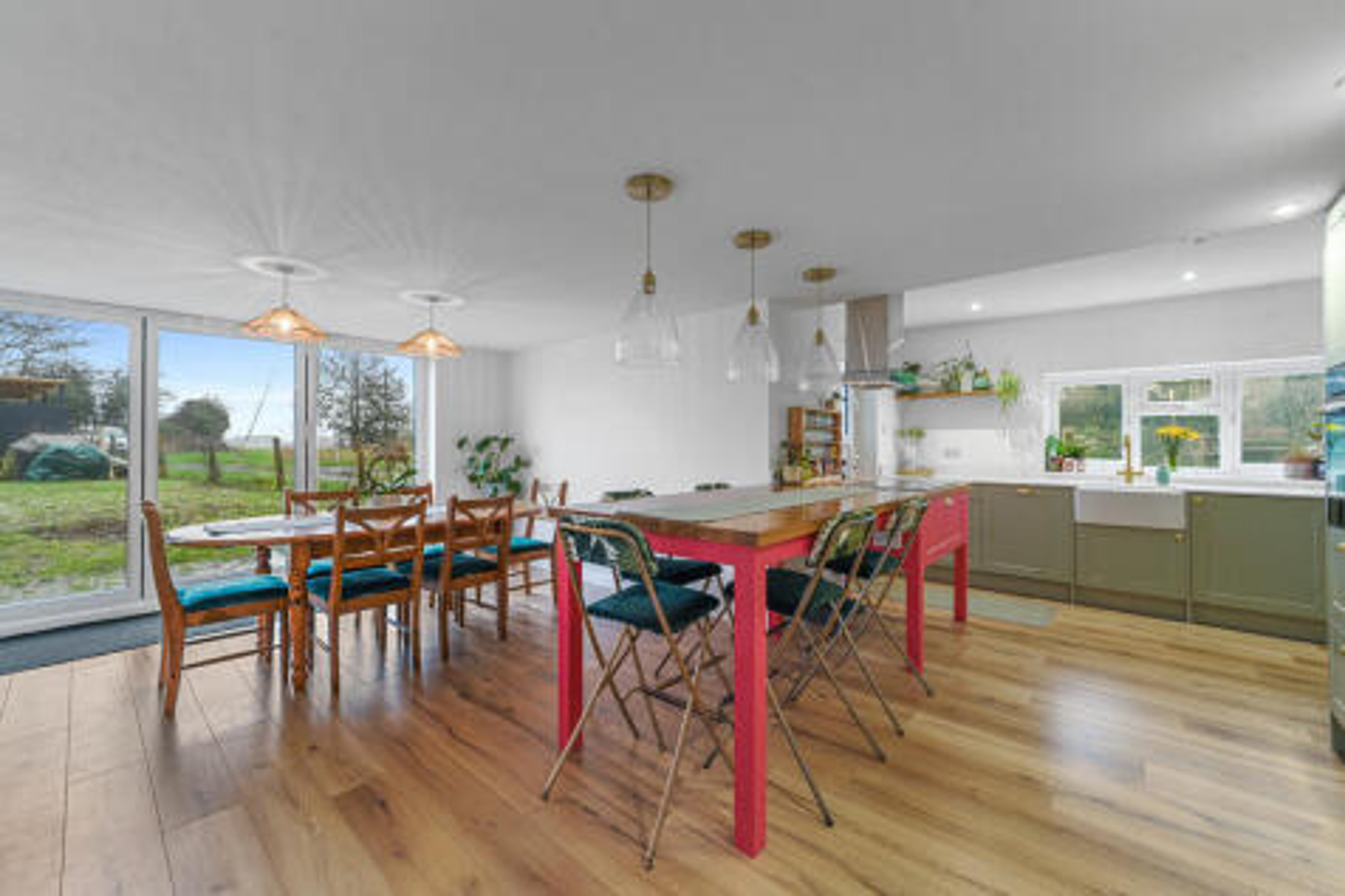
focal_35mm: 14
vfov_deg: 81.2
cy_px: 448
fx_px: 523
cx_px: 672
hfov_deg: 104.3
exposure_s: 1/2
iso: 400
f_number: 8
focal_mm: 14
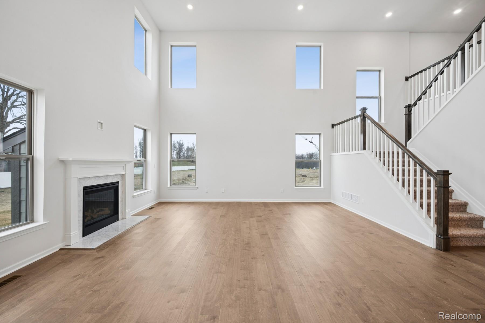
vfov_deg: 81.2
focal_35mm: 14
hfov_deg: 104.3
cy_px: 162
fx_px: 189
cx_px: 242
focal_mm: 14
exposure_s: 1/1.67
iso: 100
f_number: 9
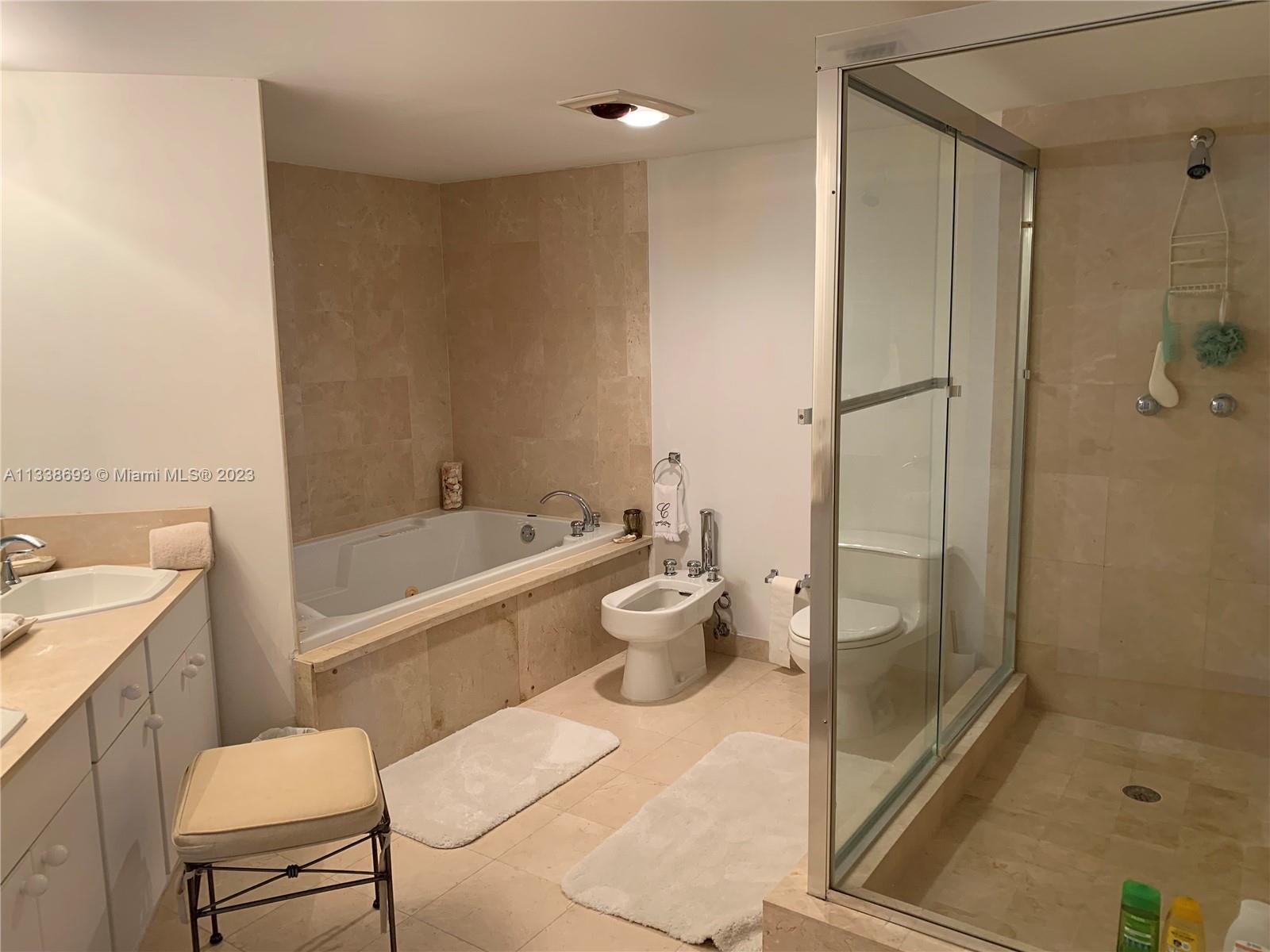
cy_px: 476
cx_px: 635
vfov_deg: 53.1
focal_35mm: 26
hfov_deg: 67.3
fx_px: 954
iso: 64
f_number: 1.8
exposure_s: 1/60
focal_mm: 4.25
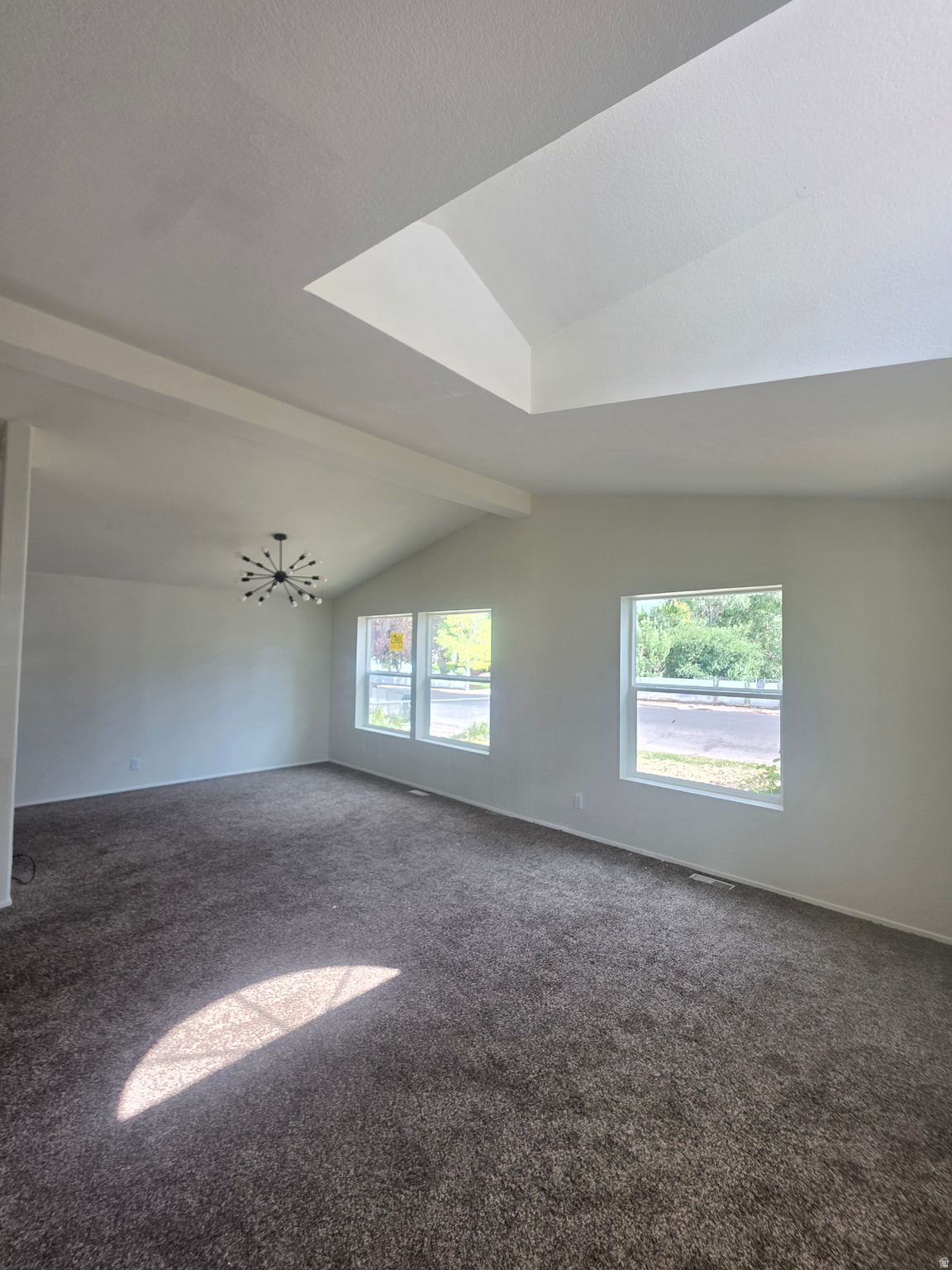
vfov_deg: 106.2
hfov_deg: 89.9
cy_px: 635
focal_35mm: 13
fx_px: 477
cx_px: 476
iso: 50
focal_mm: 2.2
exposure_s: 1/120
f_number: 1.9
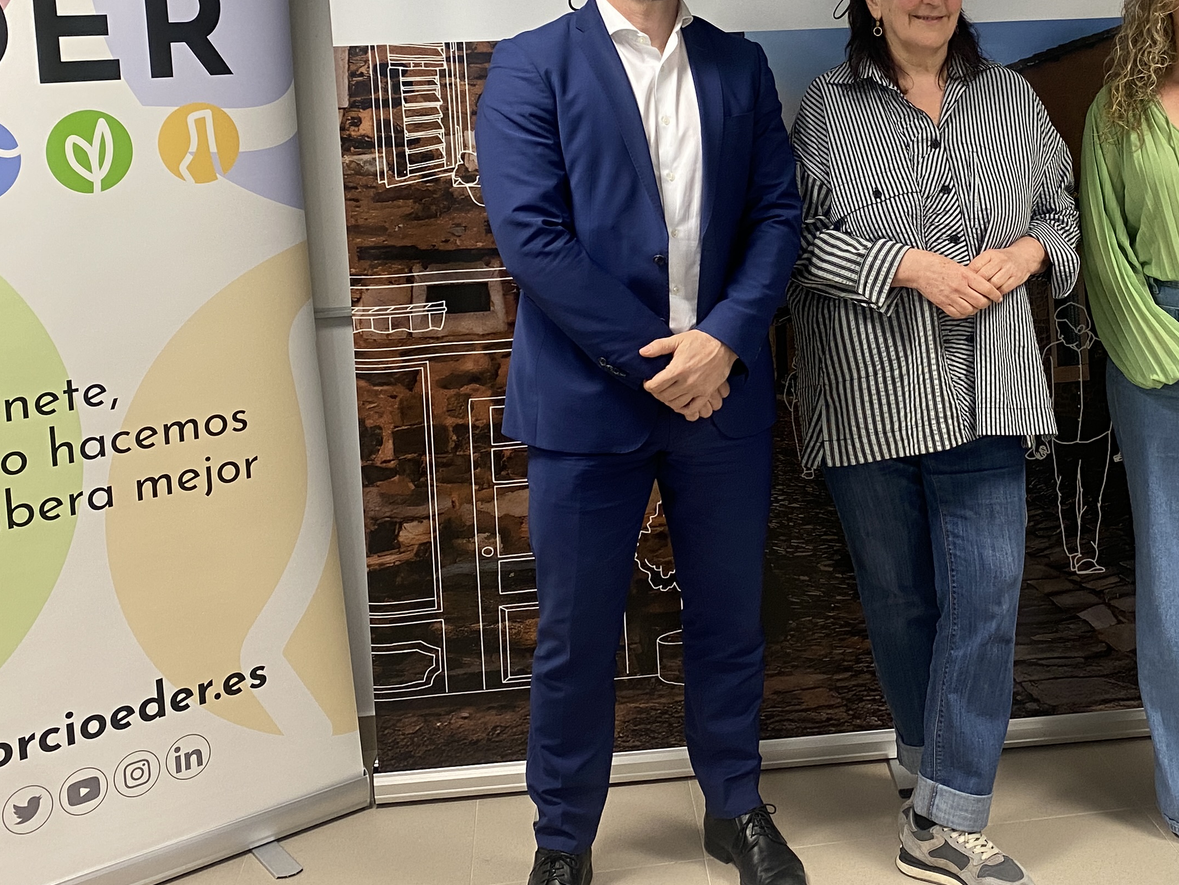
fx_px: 1669
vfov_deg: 29.1
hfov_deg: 38.2
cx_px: 836
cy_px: 187
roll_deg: +1.6
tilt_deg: -5.2
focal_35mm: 49
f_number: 1.8
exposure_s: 1/50
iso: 100
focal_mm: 4.25
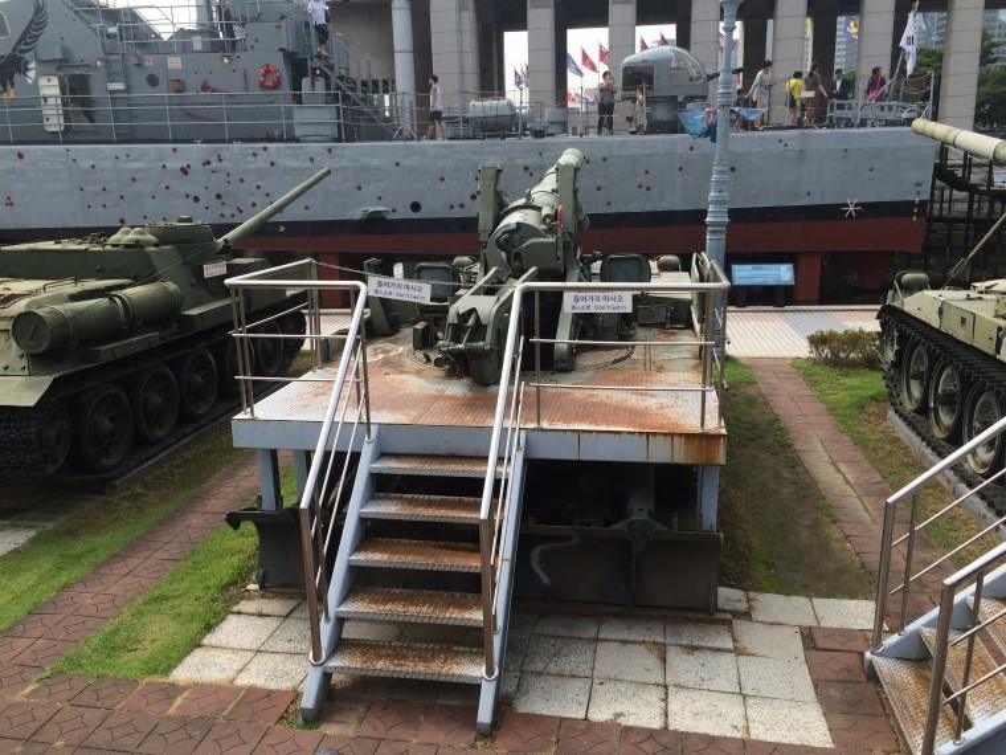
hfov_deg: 61.7
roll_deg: +0.7
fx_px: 843
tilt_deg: -14.4
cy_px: 378
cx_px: 503
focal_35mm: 29
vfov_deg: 48.2
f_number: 2.2
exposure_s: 1/1325
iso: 32
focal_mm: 4.15
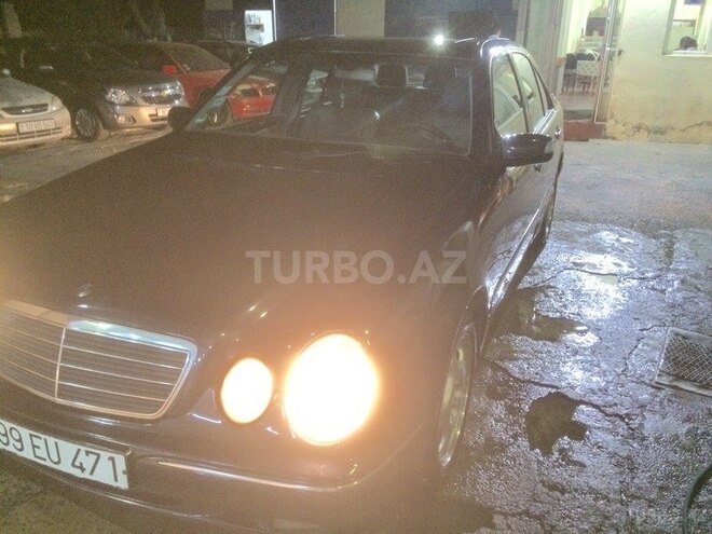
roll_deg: +0.0
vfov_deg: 48.2
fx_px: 596
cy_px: 267
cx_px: 356
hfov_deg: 61.7
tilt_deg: -20.6
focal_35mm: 29
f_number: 2.2
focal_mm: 4.15
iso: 320
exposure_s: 1/17
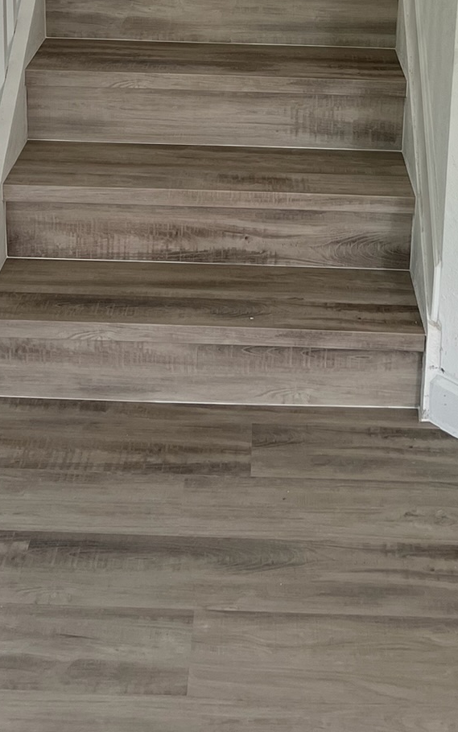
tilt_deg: -12.8
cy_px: -60
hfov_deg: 20.9
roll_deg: -2.1
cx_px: 262
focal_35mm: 62
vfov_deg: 29.9
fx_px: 1238
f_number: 1.5
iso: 125
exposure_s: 1/120
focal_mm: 5.7
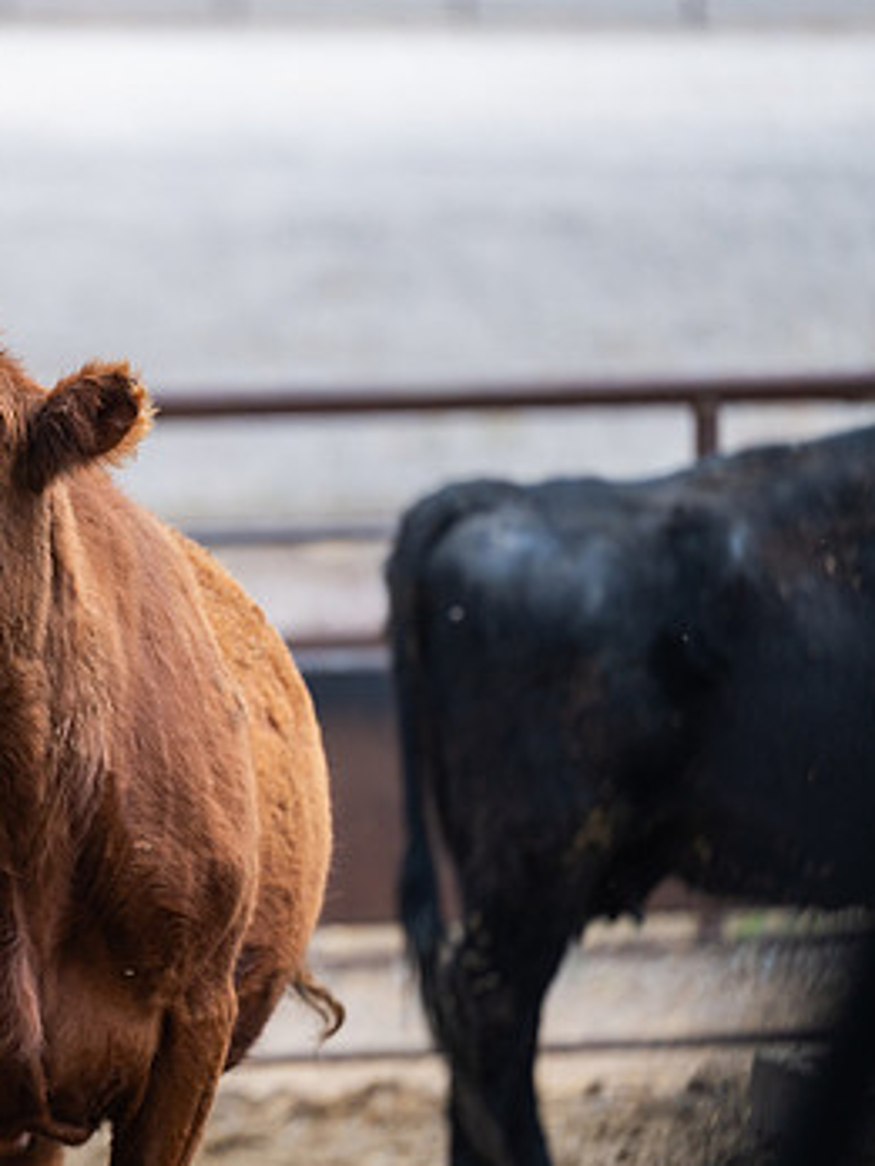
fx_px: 10819
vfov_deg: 6.2
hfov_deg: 4.6
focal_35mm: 321
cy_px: 598
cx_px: -70
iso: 125
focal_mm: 200
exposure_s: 1/1600
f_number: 2.8
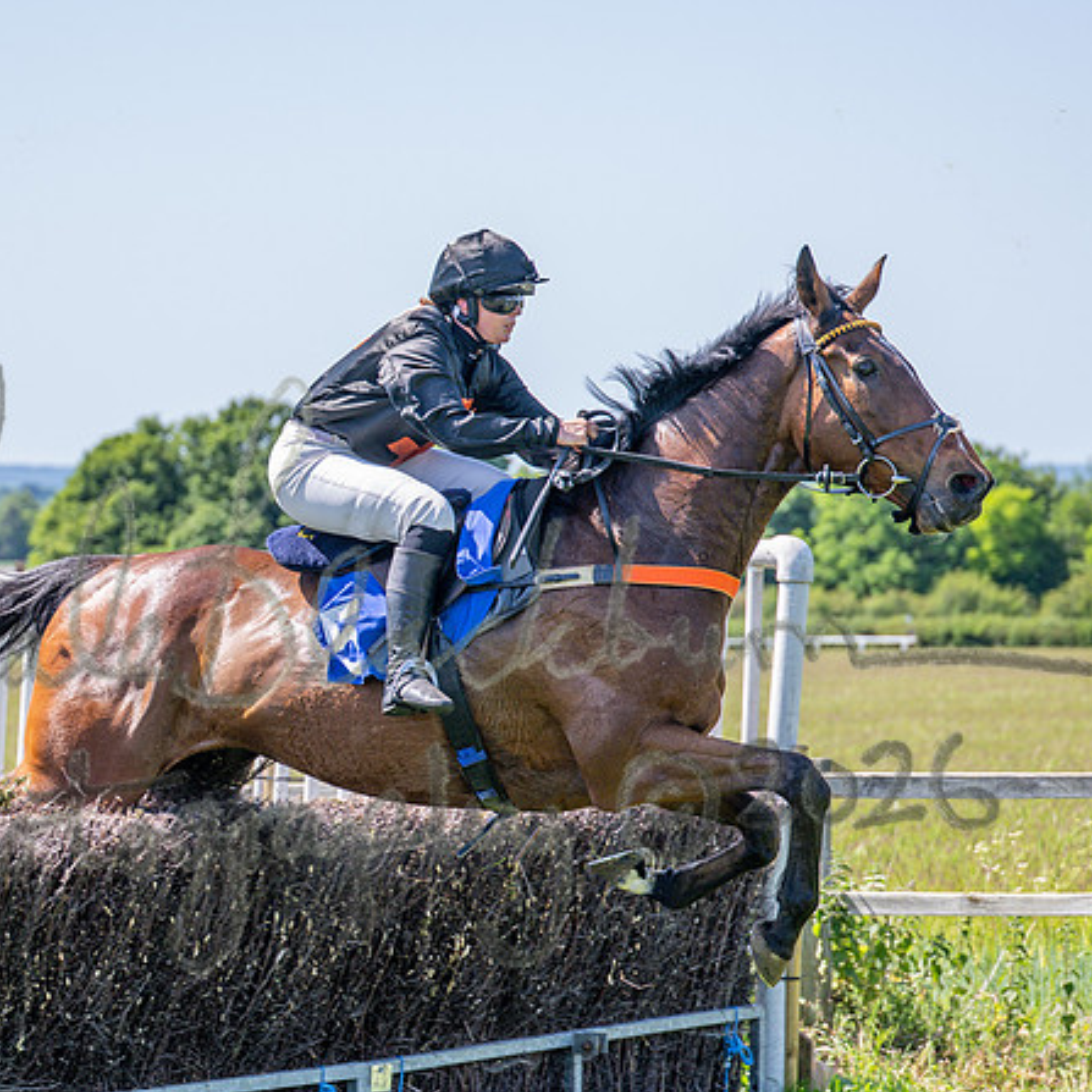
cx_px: 391
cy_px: 547
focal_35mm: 135
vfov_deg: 12.9
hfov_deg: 12.9
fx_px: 4818
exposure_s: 1/1600
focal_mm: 70
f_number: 2.8
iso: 200
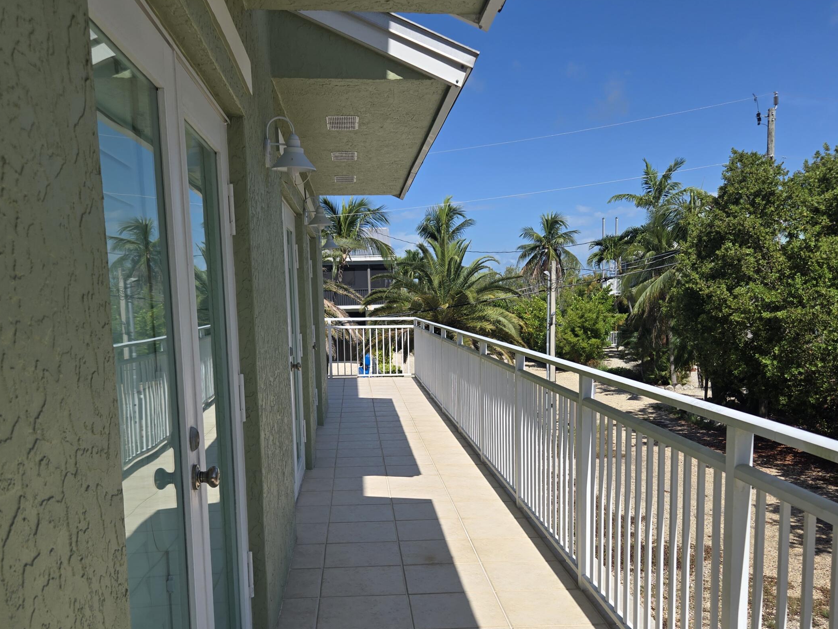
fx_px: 799
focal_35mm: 33
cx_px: 423
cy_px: 401
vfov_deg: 42.5
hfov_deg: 55.4
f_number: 1.8
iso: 25
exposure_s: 1/2497
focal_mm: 5.4
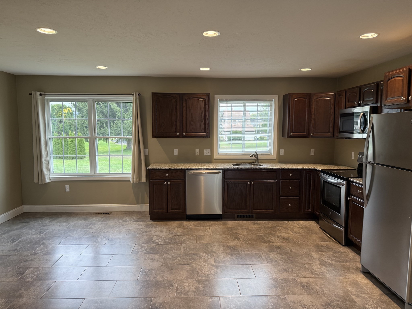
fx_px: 286
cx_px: 206
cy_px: 154
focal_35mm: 24
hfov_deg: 71.6
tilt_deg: -4.6
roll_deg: +0.2
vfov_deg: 56.8
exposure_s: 1/120
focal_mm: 6.76
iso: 160
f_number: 1.78
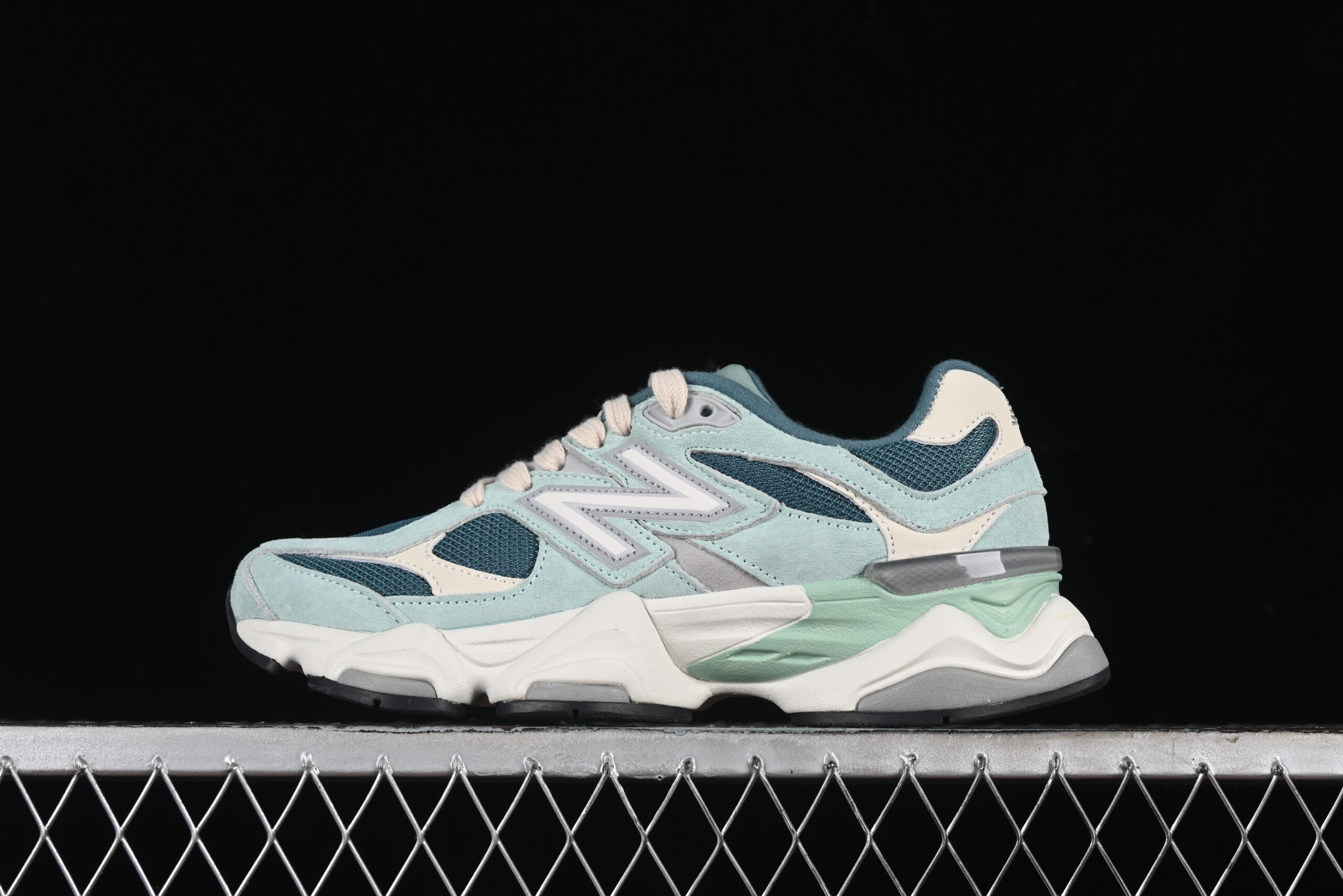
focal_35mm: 75
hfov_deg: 27.0
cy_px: 448
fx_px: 2798
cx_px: 672
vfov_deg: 18.2
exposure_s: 1/80
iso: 160
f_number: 8
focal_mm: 50
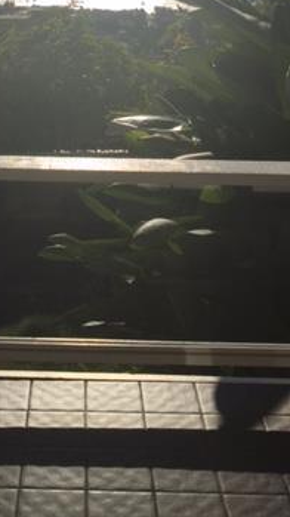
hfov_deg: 20.5
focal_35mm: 58
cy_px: 79
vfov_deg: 34.5
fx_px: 794
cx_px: 55
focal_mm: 4.15
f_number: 2.2
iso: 32
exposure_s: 1/6623
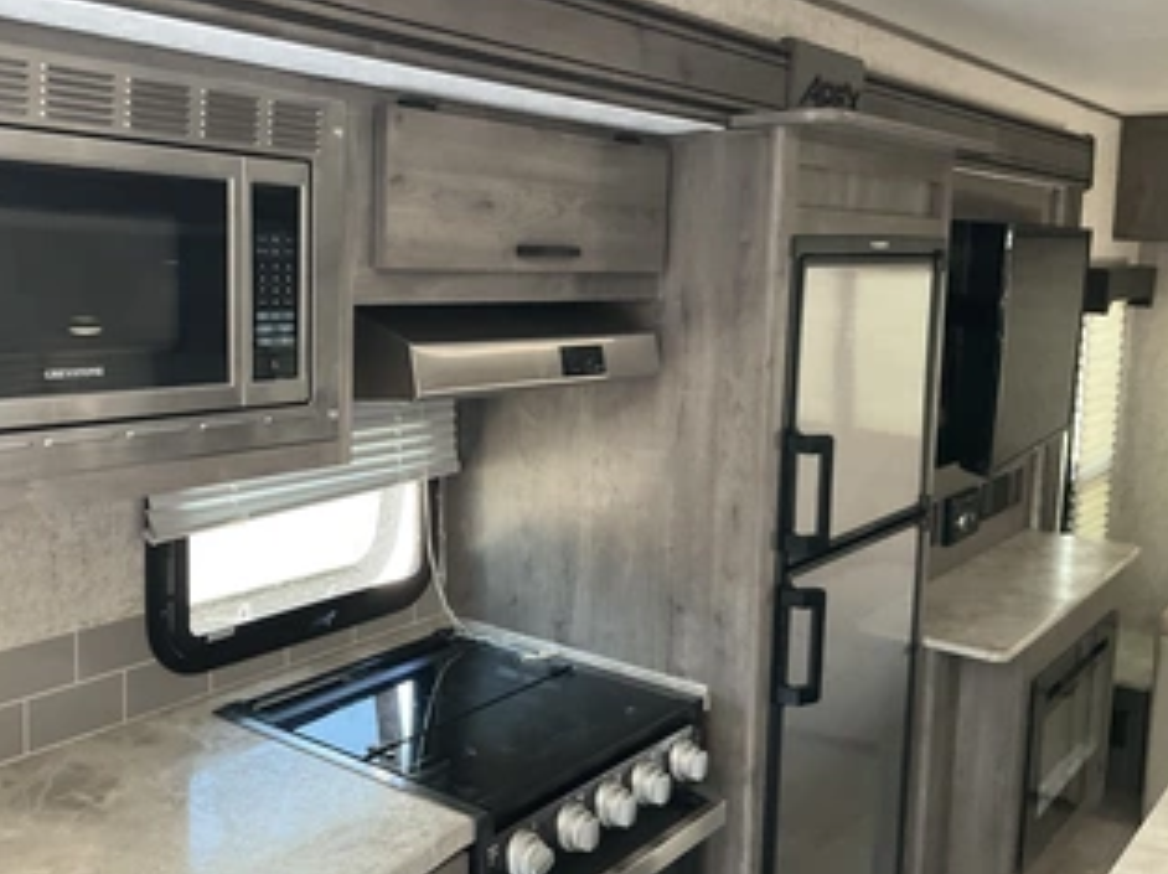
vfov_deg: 38.6
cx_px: 428
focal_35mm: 37
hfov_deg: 49.6
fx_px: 1247
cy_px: 391
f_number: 1.8
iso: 125
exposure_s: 1/60
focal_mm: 3
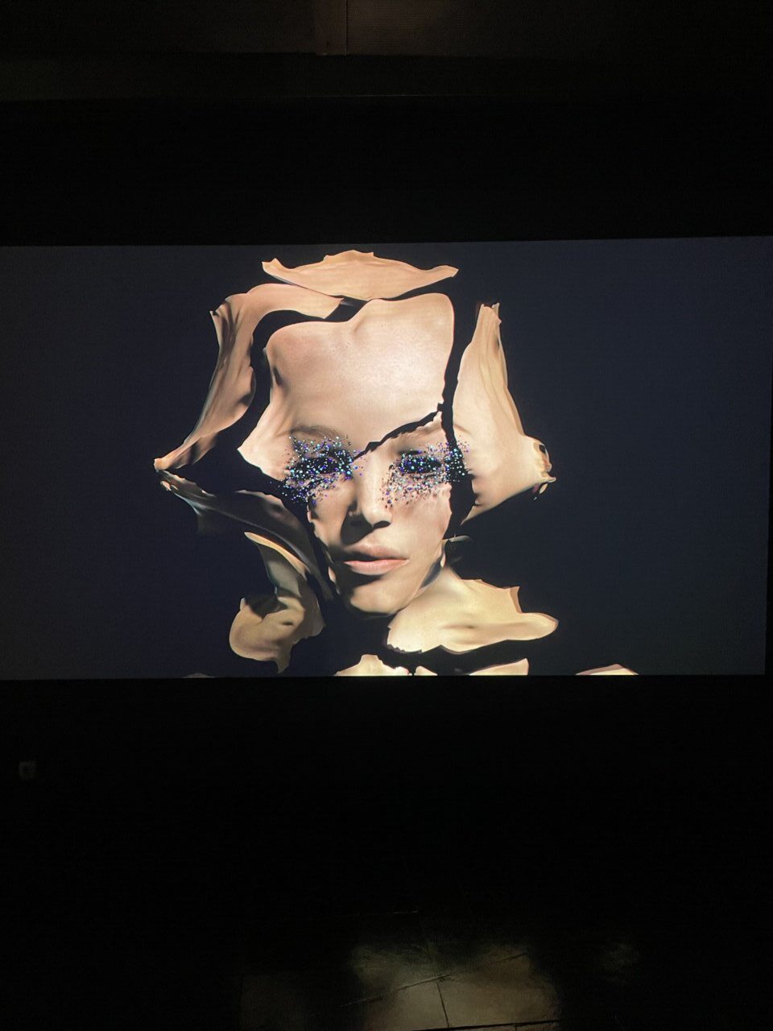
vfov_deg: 67.3
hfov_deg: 53.1
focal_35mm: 26
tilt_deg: -1.9
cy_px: 516
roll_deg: +0.3
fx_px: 774
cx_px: 386
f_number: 1.6
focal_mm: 4.2
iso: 125
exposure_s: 1/50
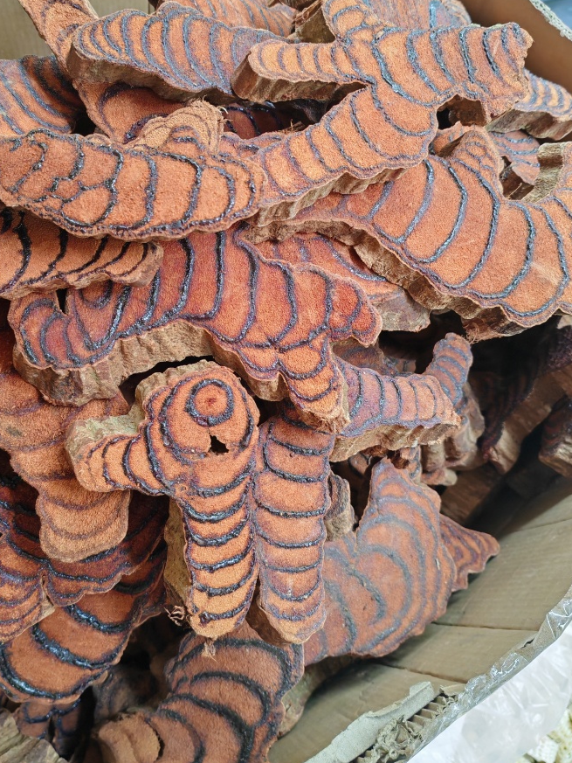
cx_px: 228
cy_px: 319
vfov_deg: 55.1
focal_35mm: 33
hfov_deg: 42.7
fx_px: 727
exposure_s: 1/100
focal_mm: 5.52
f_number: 1.95
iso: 125
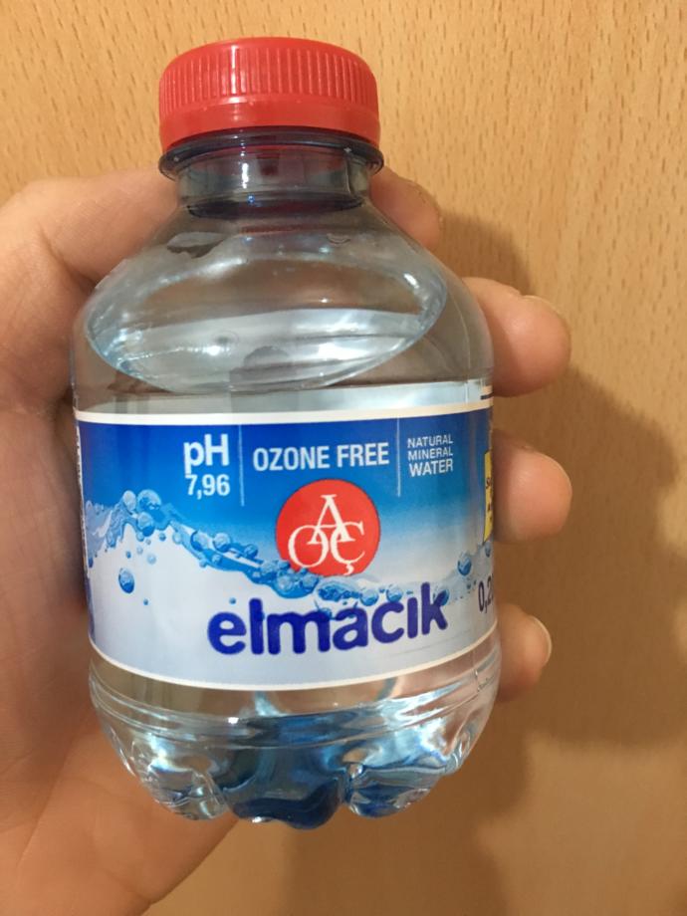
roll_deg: +3.6
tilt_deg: -40.8
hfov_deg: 48.2
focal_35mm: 29
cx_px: 344
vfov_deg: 61.7
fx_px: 767
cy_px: 458
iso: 250
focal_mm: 4.15
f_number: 2.2
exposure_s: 1/17
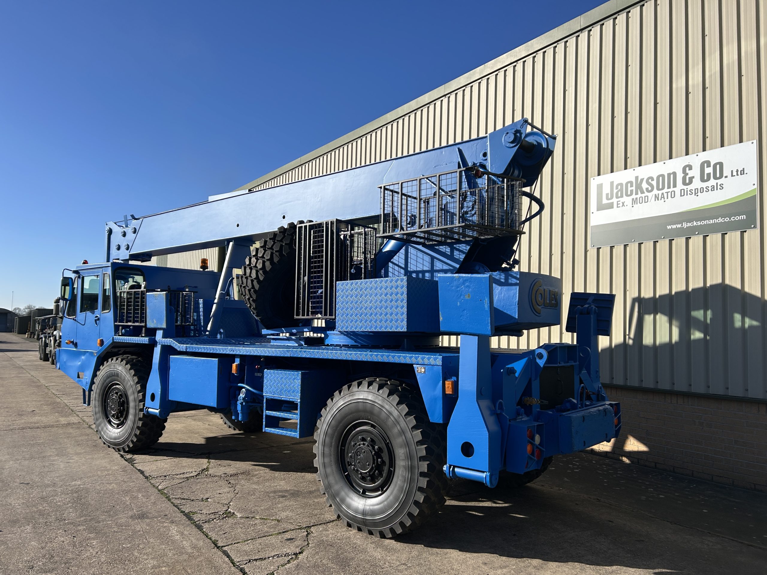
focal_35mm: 26
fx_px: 576
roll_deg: -2.2
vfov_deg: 53.1
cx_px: 384
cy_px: 288
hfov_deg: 67.3
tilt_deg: +5.1
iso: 50
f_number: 1.5
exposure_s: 1/4831
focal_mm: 5.7
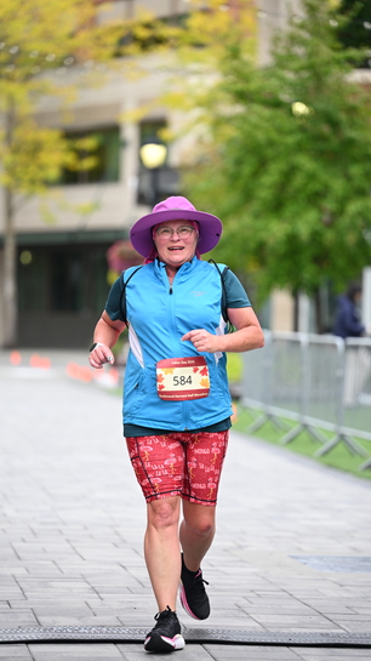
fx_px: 2872
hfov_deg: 7.4
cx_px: 186
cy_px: 330
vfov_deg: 13.1
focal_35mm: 164
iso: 640
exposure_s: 1/1600
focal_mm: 155
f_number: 2.8
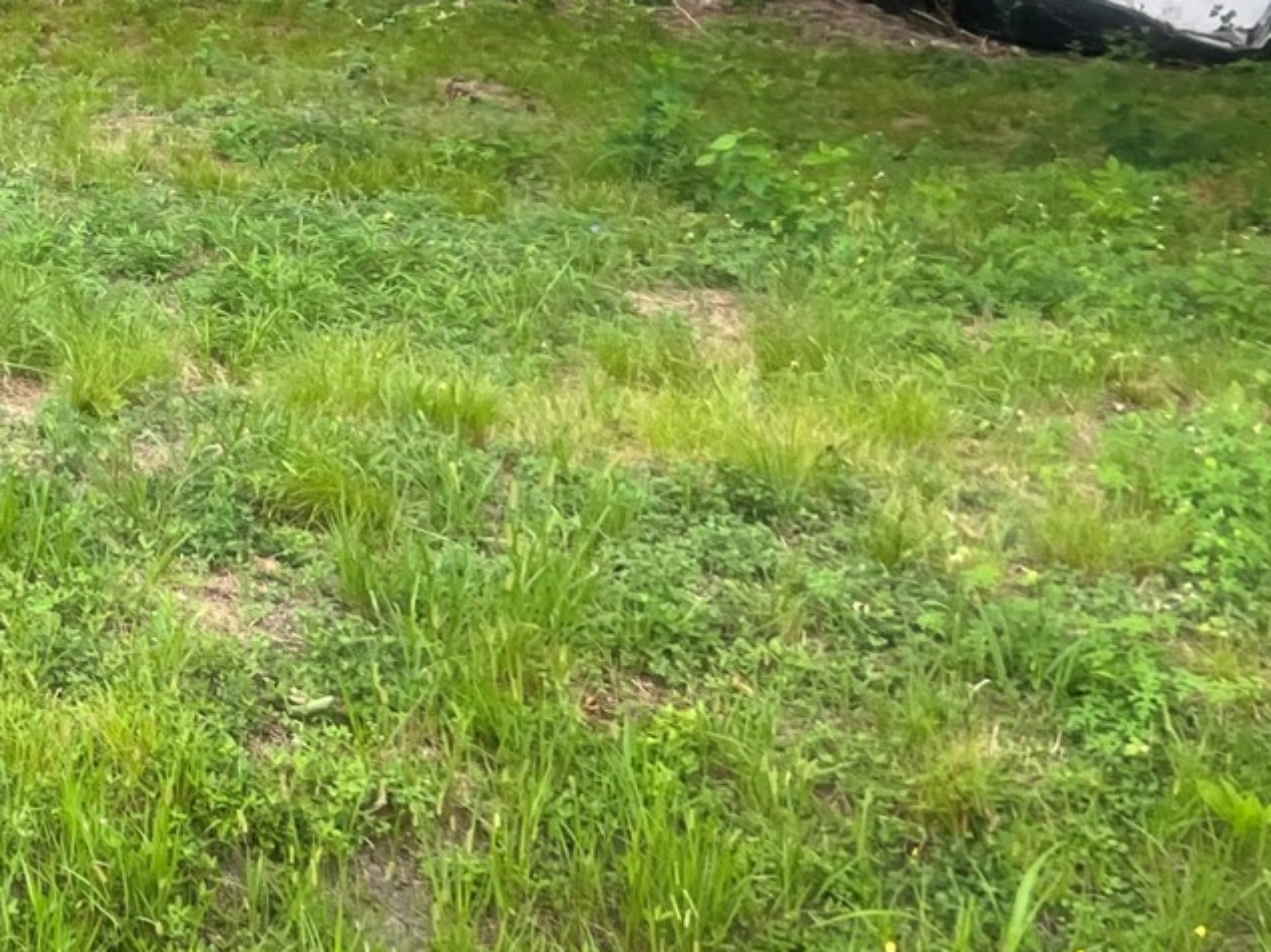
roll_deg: -2.8
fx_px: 3083
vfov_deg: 17.3
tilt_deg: -1.5
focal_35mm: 84
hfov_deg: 19.6
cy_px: 72
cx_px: -736
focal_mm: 5.7
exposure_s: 1/121
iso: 50
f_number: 1.5
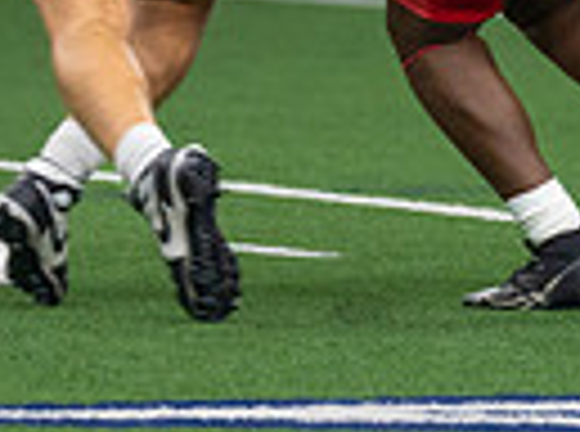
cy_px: -560
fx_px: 20318
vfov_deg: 1.2
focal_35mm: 1216
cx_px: 717
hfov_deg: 1.6
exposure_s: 1/1000
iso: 1600
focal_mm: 200
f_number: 2.8
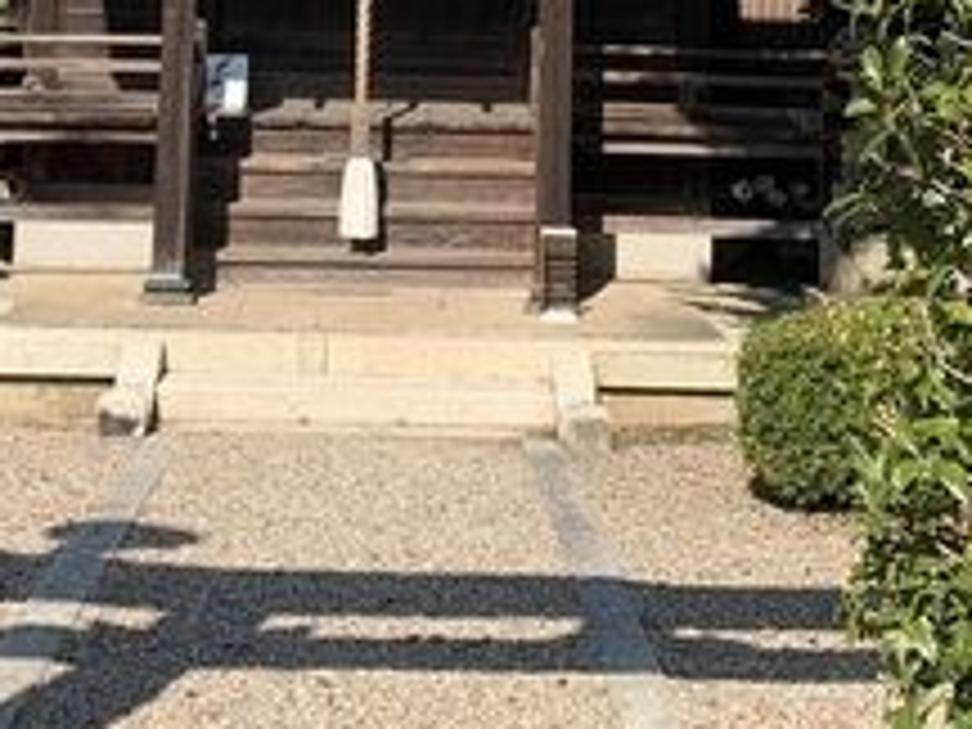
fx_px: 2752
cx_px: 425
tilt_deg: +8.2
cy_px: -322
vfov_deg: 14.2
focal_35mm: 98
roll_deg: -1.4
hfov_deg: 20.0
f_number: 1.8
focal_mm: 4.25
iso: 25
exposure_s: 1/1536
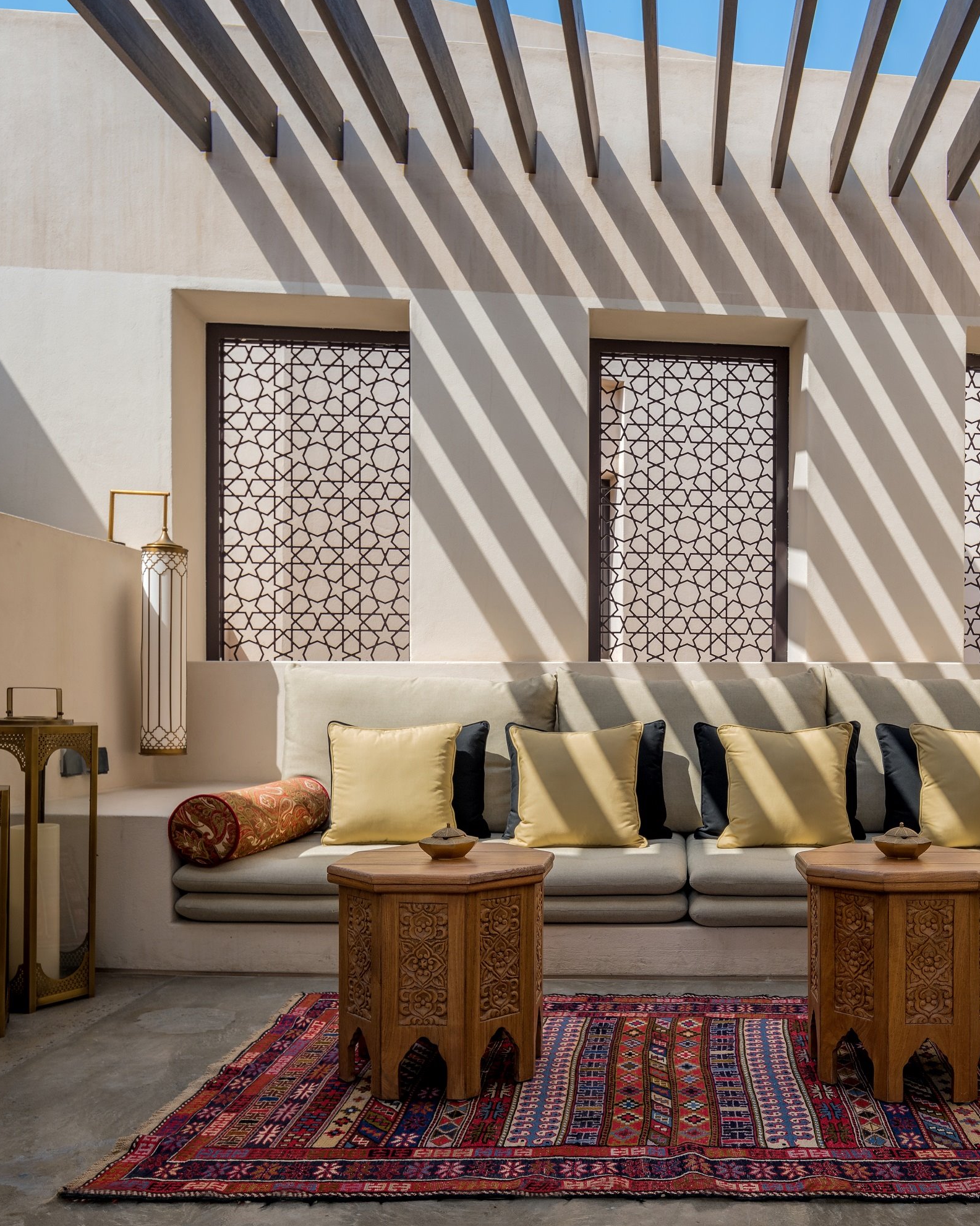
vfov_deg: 64.1
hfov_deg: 51.6
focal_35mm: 27
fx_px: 979
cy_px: 607
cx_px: 694
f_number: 8
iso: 100
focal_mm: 19
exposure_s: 1/125
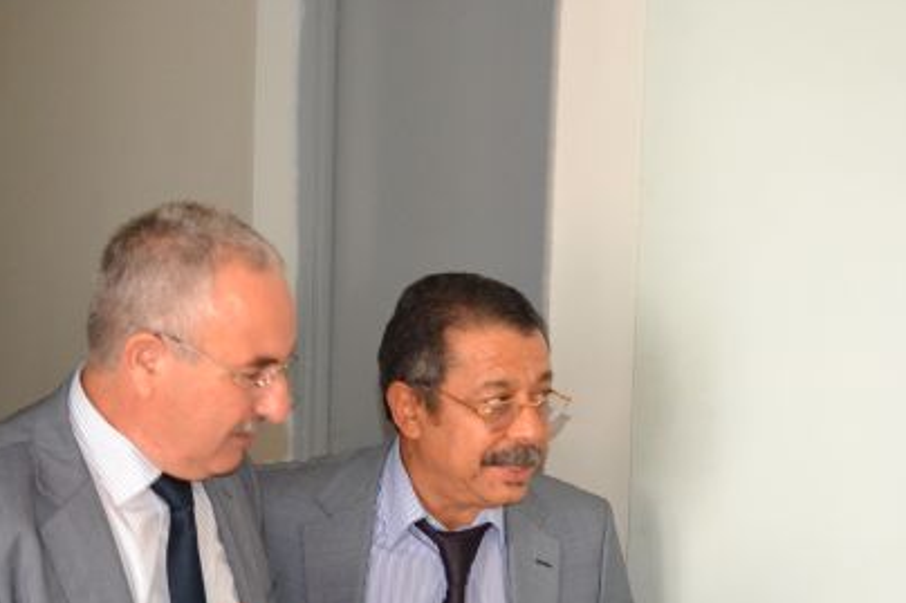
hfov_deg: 26.6
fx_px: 1912
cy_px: 471
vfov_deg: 17.8
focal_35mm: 76
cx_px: 341
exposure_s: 1/60
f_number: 4.8
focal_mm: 32
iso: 1800
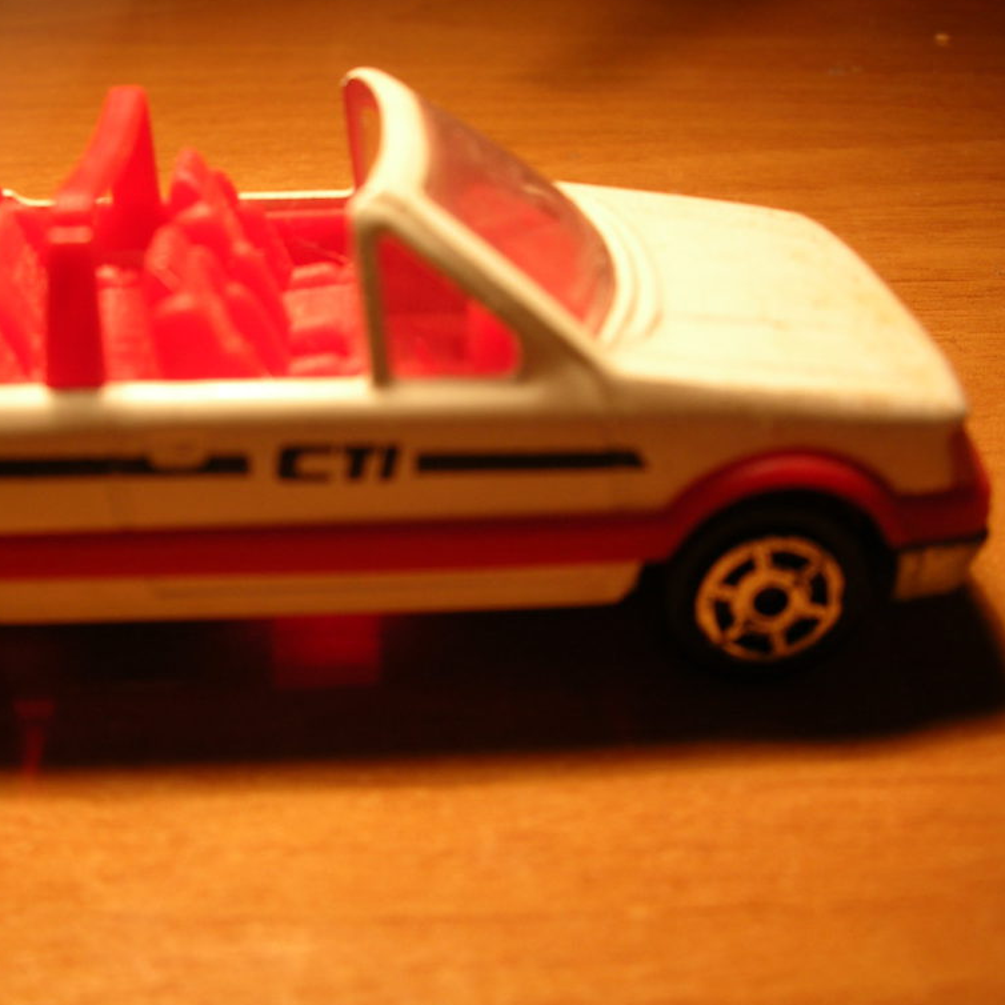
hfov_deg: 39.5
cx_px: 325
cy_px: 502
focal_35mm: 42
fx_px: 1380
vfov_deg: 40.0
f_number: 3
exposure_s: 1/12
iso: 50
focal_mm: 5.8
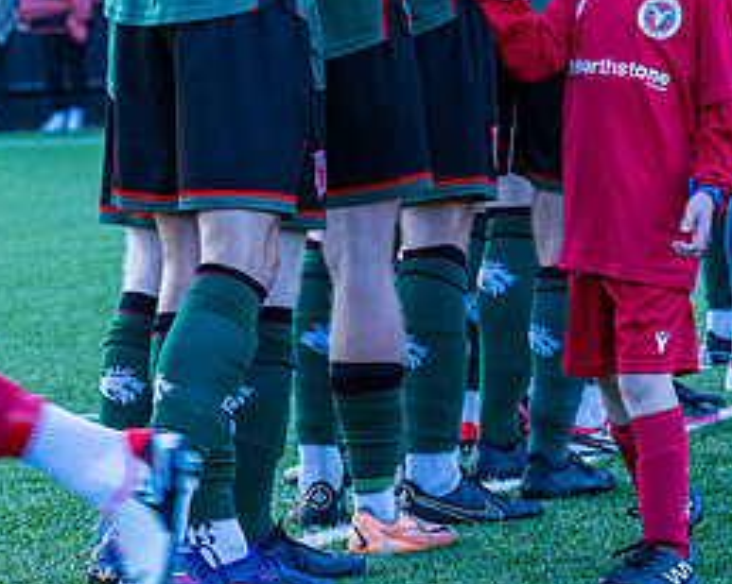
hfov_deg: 6.2
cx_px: 556
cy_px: 108
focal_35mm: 310
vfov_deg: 5.0
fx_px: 6711
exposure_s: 1/200
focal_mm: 84
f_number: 5
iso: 200
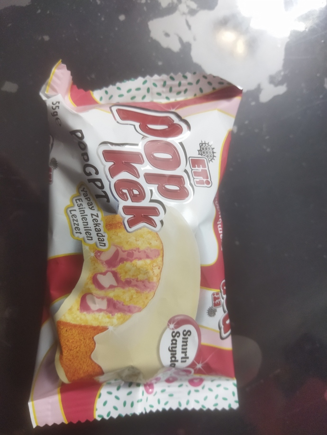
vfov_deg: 65.3
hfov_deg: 51.4
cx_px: 164
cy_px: 218
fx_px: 340
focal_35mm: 27
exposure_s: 1/50
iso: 300
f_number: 1.79
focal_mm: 4.71
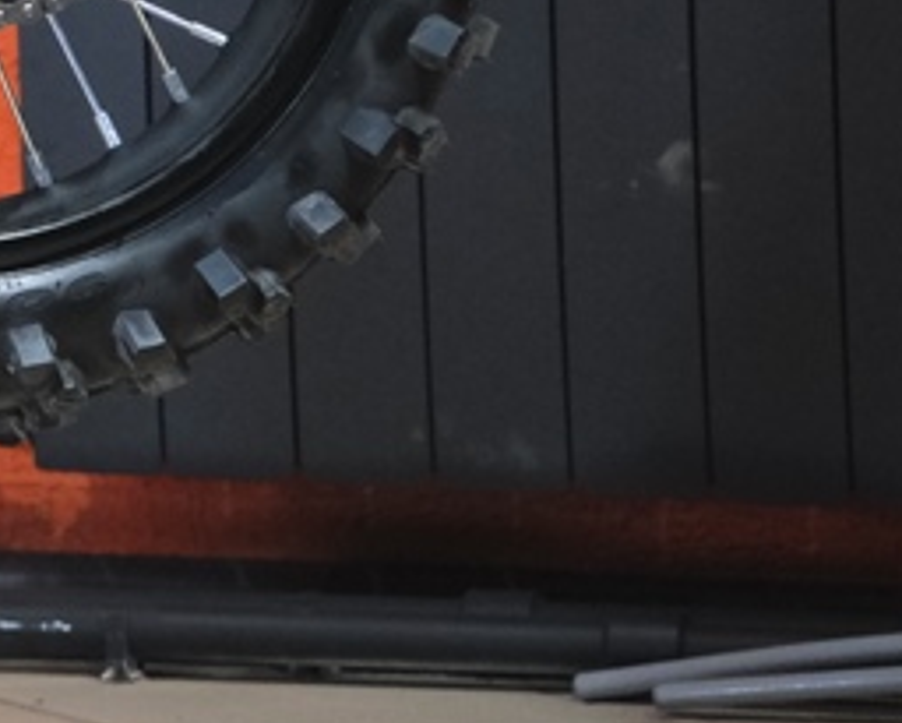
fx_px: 8760
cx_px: -1554
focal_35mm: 328
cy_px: -958
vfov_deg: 4.6
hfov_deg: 5.6
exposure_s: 1/125
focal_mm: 37.6
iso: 1600
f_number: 4
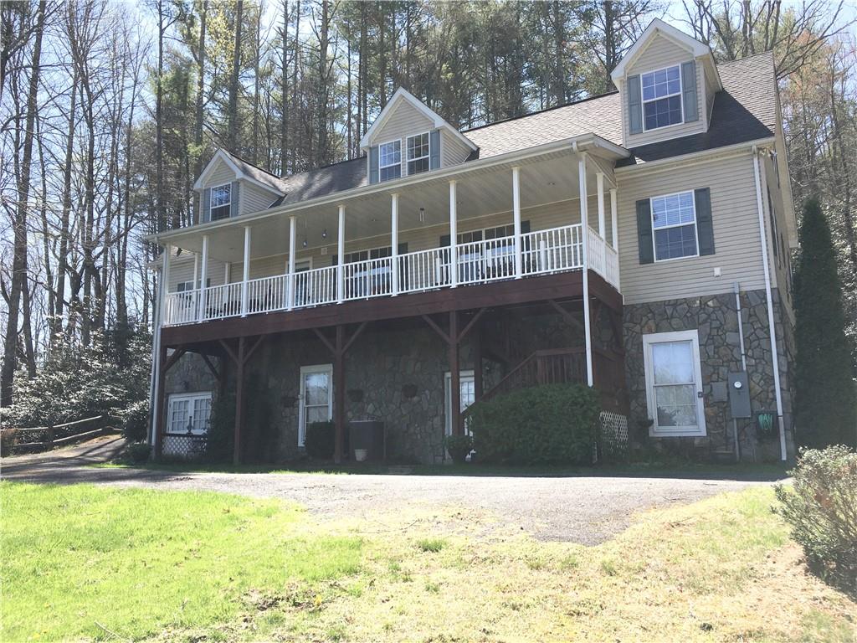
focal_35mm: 29
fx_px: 718
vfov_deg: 48.2
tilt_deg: +12.1
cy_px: 322
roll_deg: -0.1
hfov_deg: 61.7
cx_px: 428
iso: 25
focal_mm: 4.15
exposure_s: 1/663
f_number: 2.2
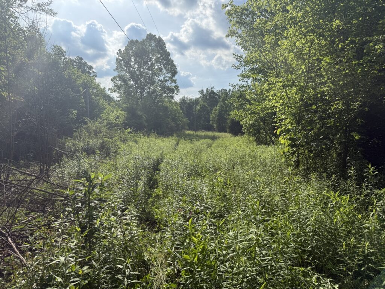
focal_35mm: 24
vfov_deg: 56.8
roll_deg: +0.5
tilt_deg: -2.8
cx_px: 192
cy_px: 144
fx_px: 267
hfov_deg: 71.6
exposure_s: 1/5319
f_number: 1.78
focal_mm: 6.76
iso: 80
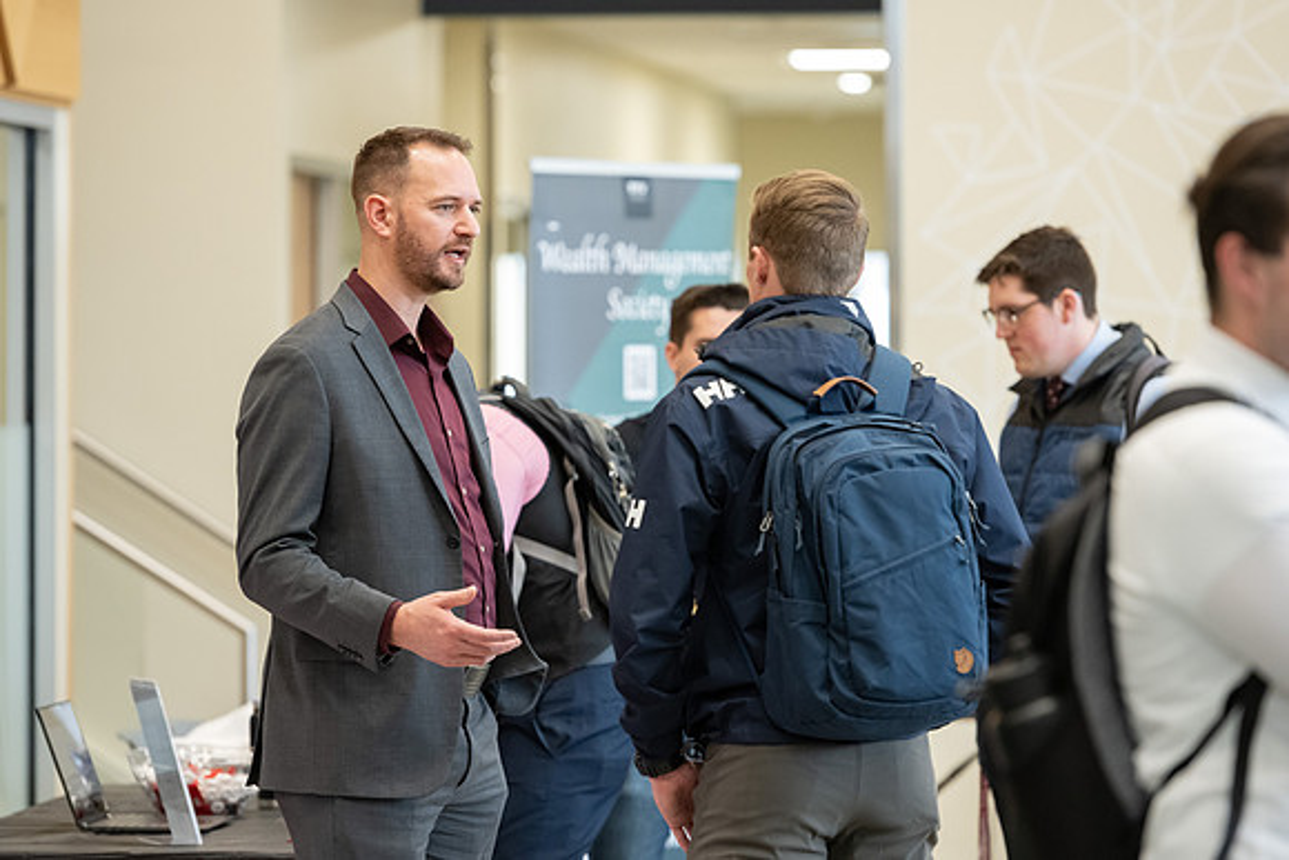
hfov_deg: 10.3
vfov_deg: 6.9
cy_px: 471
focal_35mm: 201
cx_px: 661
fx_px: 7180
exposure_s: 1/250
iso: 2000
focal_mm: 175
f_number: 3.5
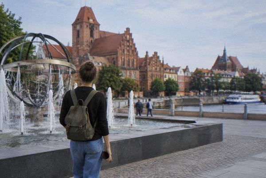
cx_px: 133
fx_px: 517
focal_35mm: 70
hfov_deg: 28.8
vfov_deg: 19.5
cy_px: 89
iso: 100
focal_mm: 70
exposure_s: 1/640
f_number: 5
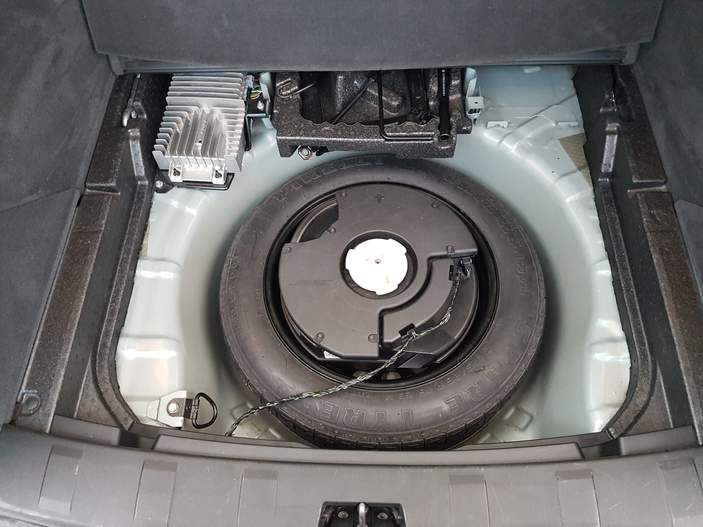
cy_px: 264
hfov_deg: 67.3
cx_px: 352
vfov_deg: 53.1
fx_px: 528
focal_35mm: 26
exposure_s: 1/12
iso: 200
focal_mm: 4.2
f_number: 1.7
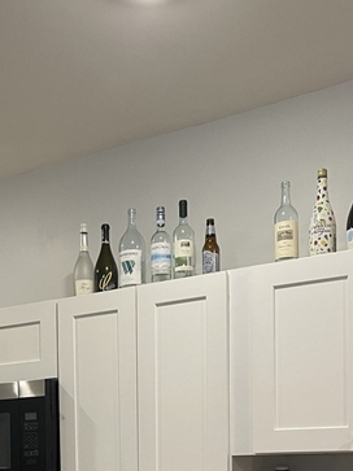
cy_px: 484
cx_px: 109
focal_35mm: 55
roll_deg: +0.7
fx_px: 748
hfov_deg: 26.3
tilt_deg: -0.9
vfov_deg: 31.9
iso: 125
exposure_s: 1/60
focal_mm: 5.1
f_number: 1.6
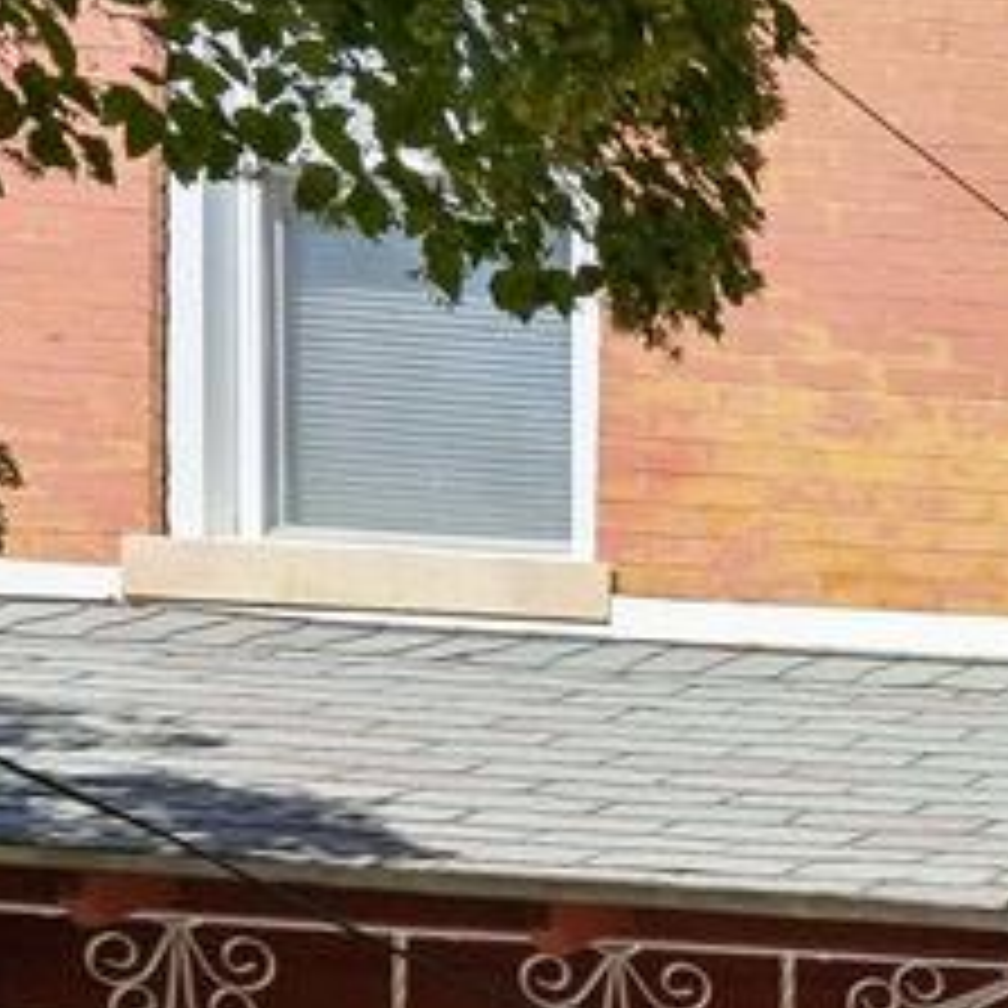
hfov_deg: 10.4
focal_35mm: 104
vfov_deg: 16.4
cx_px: 3226
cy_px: 1030
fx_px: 3426
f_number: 5
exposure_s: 1/1250
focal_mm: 19
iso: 320
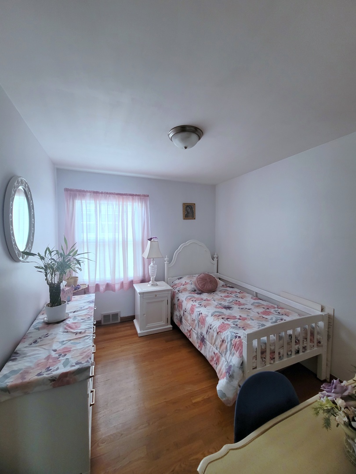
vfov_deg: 106.2
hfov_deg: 89.9
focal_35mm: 13
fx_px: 178
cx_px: 178
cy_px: 237
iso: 160
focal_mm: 2.2
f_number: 2.2
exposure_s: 1/60
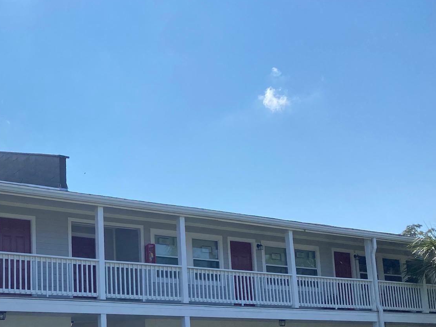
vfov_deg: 30.1
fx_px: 592
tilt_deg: +7.9
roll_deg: +0.6
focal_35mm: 47
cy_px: 266
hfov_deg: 38.0
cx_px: 51
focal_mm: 4.25
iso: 32
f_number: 1.8
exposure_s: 1/4808
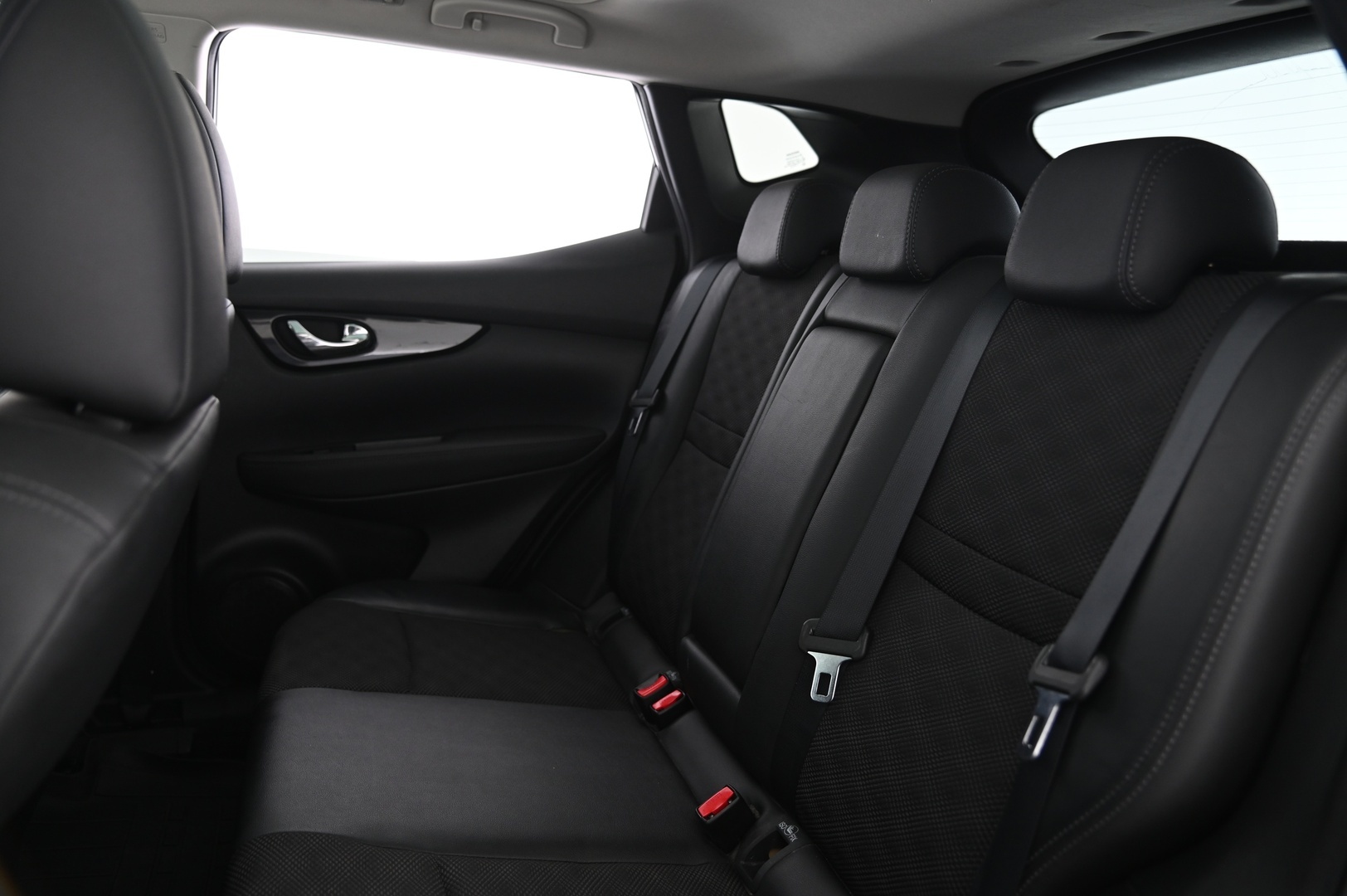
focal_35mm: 30
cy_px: 448
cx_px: 674
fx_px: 1122
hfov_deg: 62.0
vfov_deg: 43.5
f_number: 4
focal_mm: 30
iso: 1000
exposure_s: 1/8
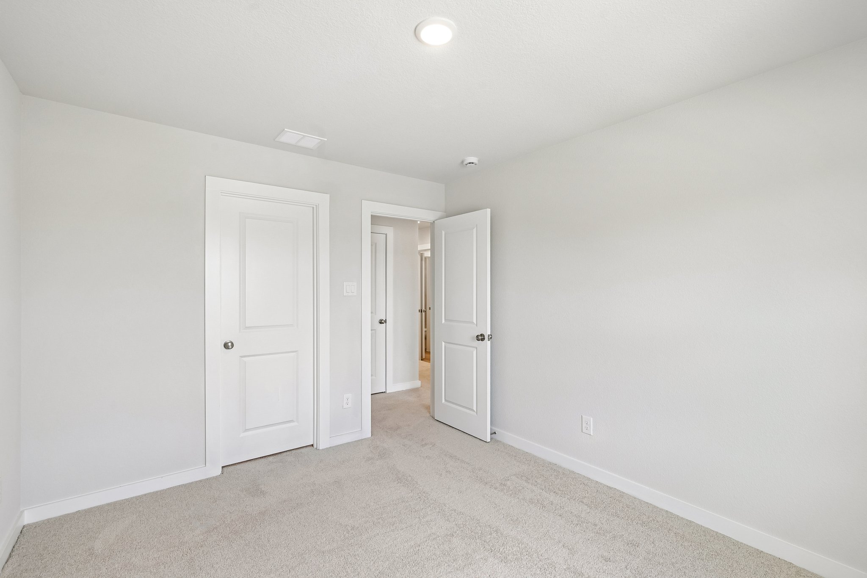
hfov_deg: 96.7
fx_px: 385
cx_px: 434
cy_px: 289
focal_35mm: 16
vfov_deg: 73.7
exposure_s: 1/40
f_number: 8
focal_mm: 16
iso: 400
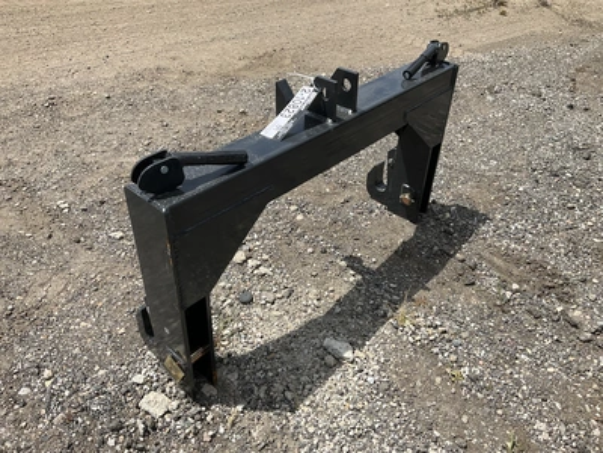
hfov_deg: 61.7
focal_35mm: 29
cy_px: 226
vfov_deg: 48.2
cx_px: 302
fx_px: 505
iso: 25
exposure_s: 1/2058
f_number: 1.8
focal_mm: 3
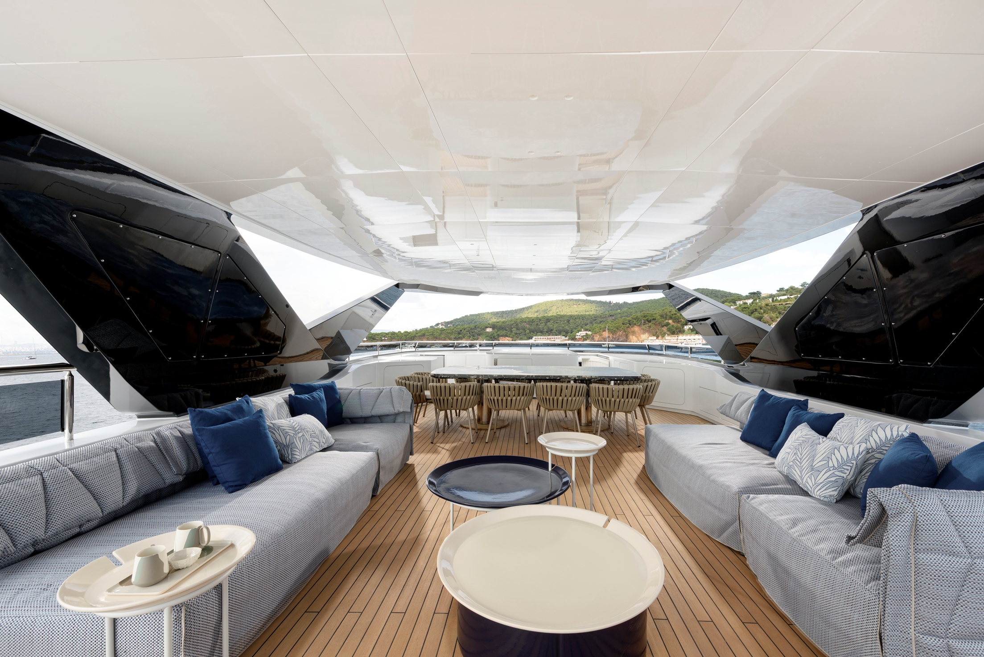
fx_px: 383
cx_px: 492
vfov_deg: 81.3
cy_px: 328
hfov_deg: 104.2
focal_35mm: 14
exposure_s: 1/15
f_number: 11
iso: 100
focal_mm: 14
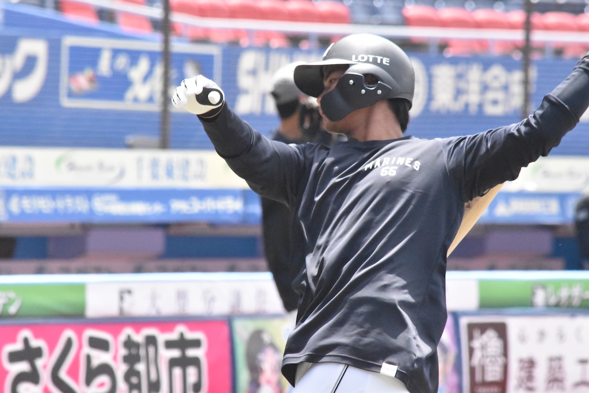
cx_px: 294
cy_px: 196
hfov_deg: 4.6
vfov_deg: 3.1
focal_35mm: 450
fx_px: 7363
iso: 10000
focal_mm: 300
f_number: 11
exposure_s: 1/4000
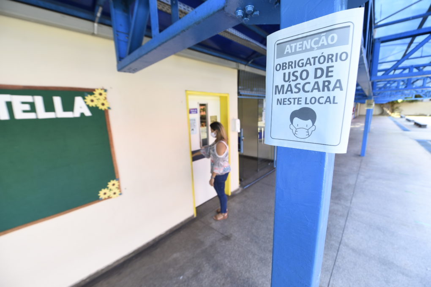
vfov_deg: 81.2
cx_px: 216
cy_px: 144
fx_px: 168
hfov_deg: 104.3
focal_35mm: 14
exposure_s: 1/200
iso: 320
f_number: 4
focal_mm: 14
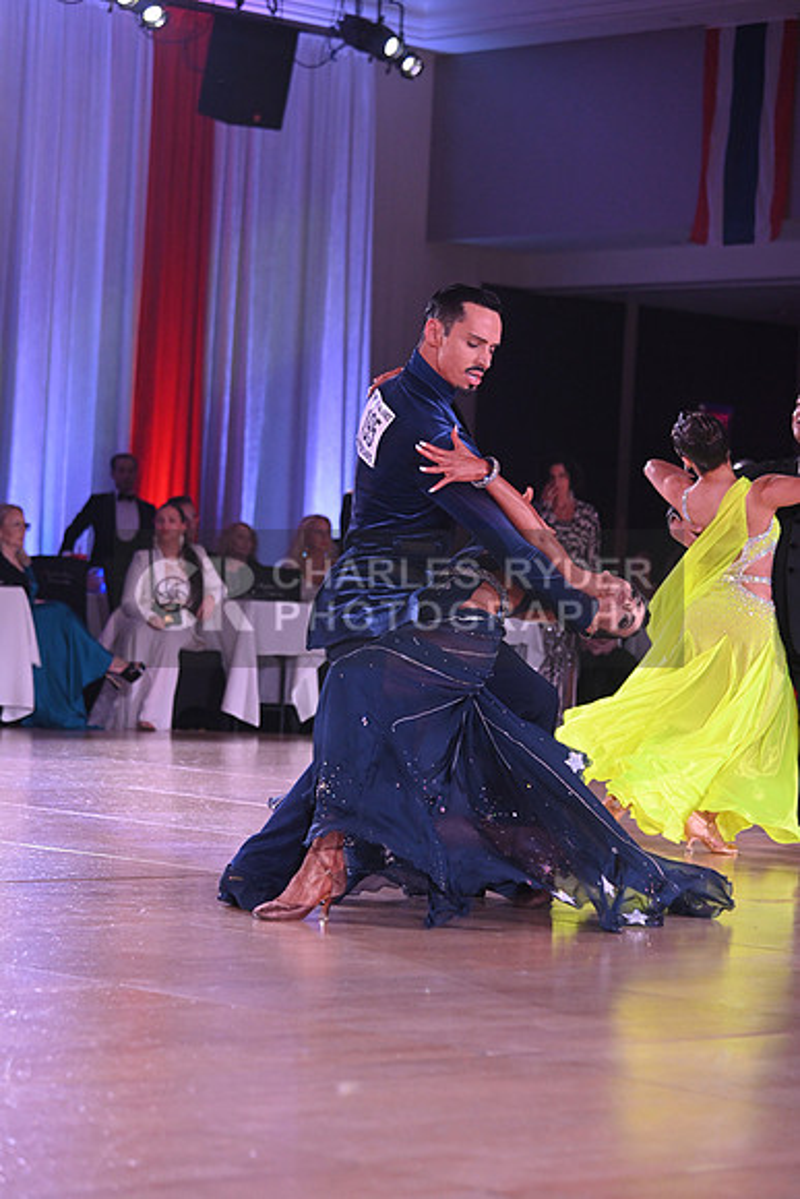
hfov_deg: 13.7
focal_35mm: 100
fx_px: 3331
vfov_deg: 20.4
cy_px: 600
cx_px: 400
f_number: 5
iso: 2500
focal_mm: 100
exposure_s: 1/320
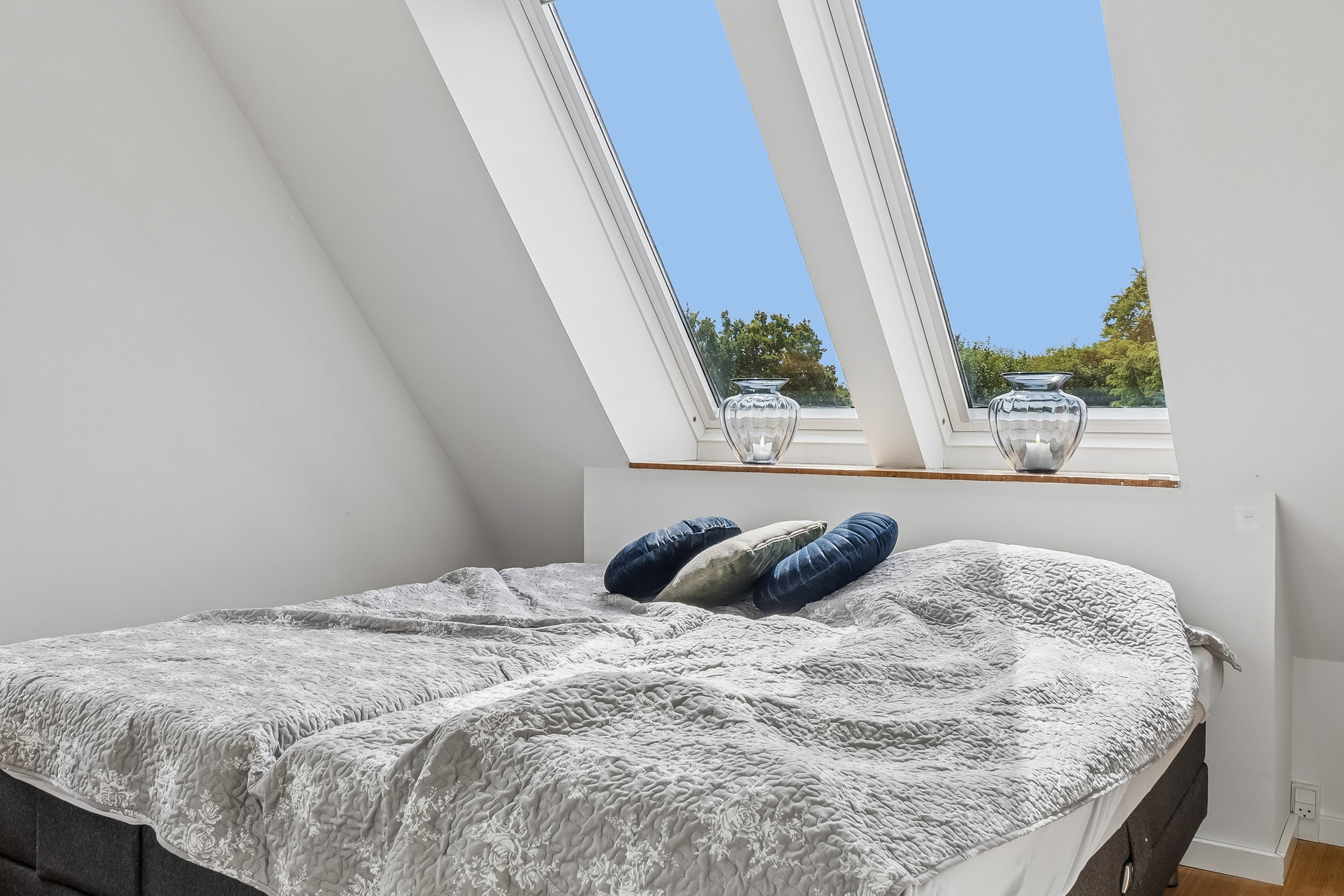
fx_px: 1232
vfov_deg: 40.0
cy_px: 415
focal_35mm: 33
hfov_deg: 57.0
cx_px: 576
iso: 200
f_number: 8
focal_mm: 14
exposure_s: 1/30
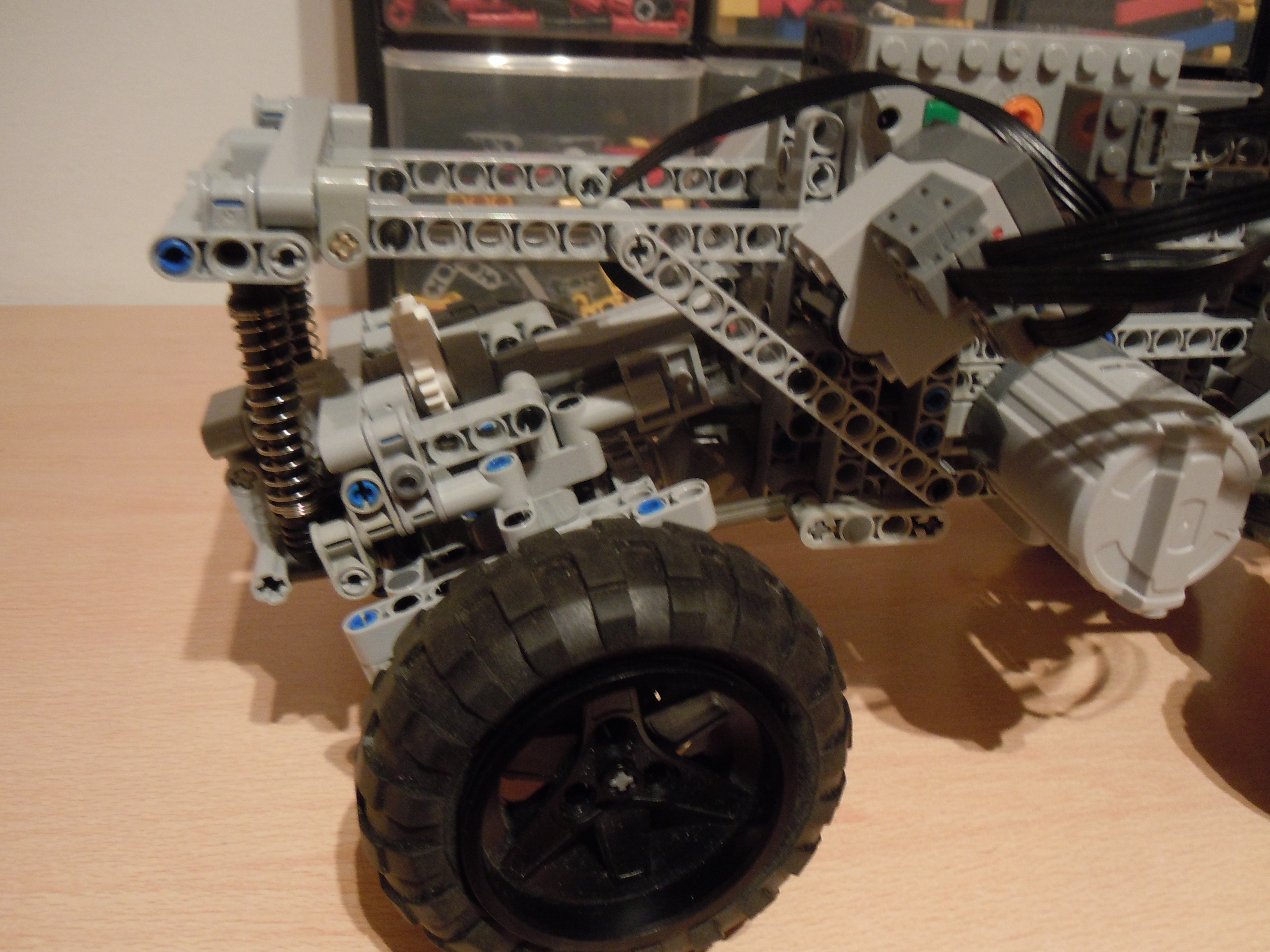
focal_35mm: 30
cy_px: 476
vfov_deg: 46.8
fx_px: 1101
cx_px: 635
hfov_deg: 60.0
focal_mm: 5.4
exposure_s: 1/4
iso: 400
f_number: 3.5
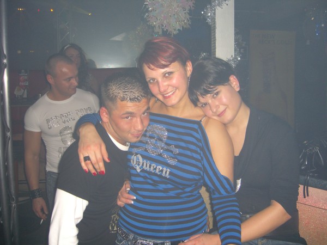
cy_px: 122
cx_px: 164
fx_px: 359
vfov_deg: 37.7
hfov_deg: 49.0
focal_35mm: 38
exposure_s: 1/60
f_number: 2.8
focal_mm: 7.9
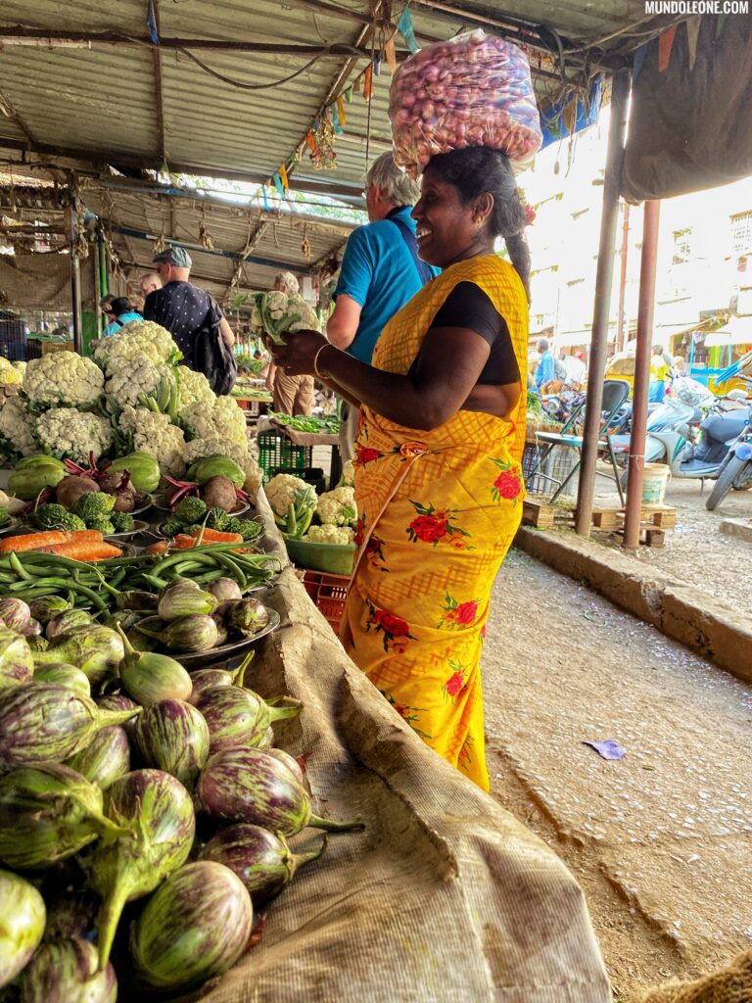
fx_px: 753
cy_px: 502
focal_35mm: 26
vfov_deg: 67.3
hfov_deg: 53.1
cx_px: 376
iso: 64
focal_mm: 4.25
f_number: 1.8
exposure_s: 1/122
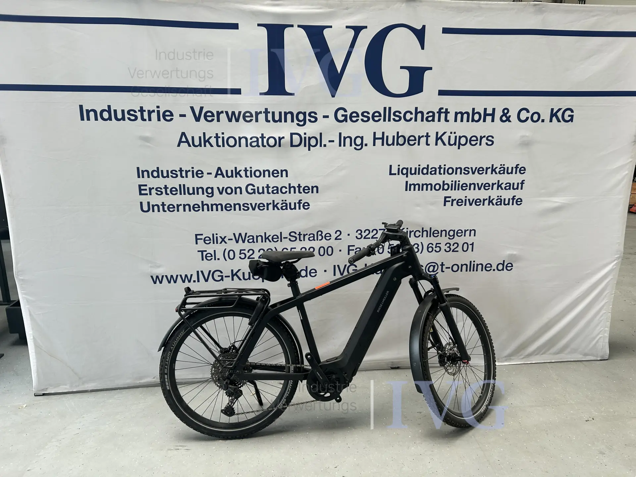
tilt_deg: -13.9
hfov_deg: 67.3
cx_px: 318
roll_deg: -1.2
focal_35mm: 26
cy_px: 238
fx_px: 478
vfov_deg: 53.1
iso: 50
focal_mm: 5.7
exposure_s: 1/121
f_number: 1.5
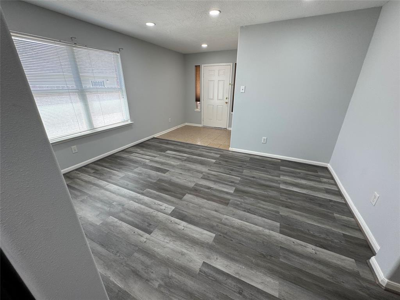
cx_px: 200
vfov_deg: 85.7
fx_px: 162
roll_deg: +0.2
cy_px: 150
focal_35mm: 14
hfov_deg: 102.1
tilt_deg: -22.0
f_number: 2.2
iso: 100
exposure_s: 1/120
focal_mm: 2.22
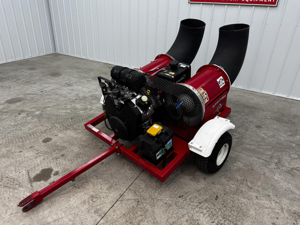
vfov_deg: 54.9
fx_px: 217
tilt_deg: -28.1
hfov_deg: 69.4
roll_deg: -2.8
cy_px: 114
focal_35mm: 25
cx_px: 147
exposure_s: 1/120
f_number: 1.78
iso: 64
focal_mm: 6.76
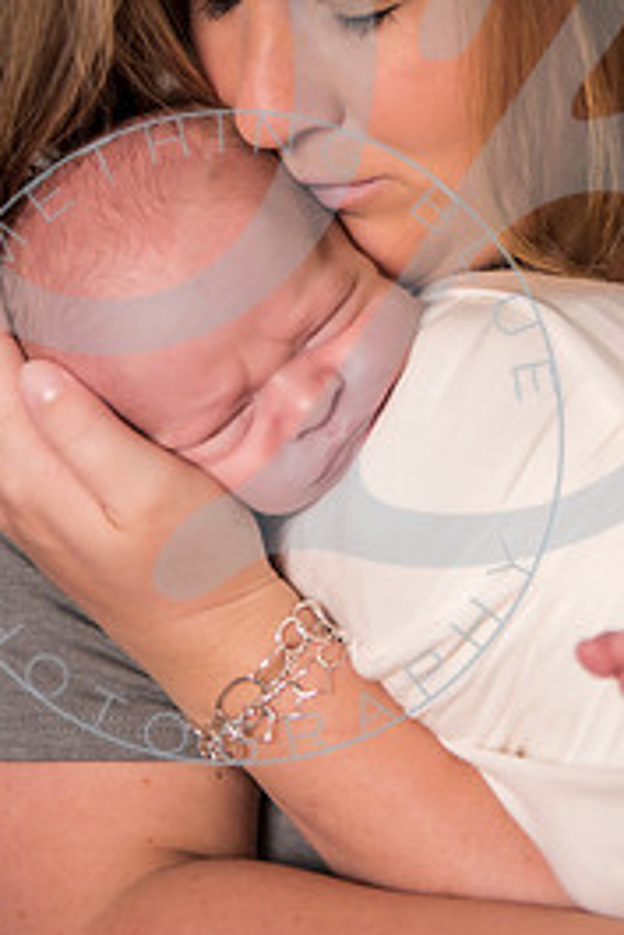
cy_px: 169
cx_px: 395
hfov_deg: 14.4
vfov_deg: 21.2
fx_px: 2467
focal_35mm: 95
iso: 100
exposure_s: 1/400
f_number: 2.8
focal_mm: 56
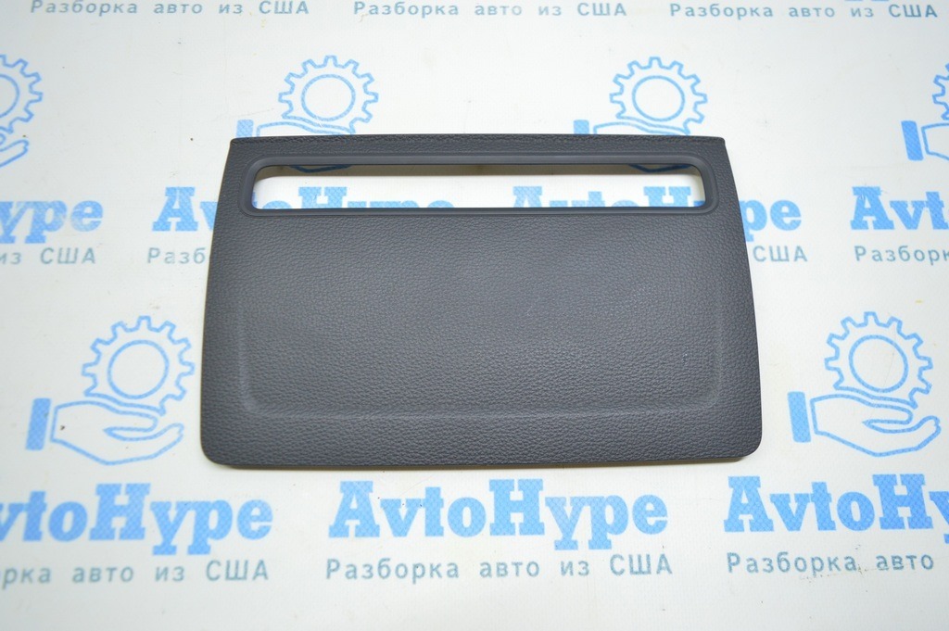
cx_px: 474
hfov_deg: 67.4
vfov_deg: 47.9
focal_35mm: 27
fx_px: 711
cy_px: 316
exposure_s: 1/40
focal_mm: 18
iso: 400
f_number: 3.5
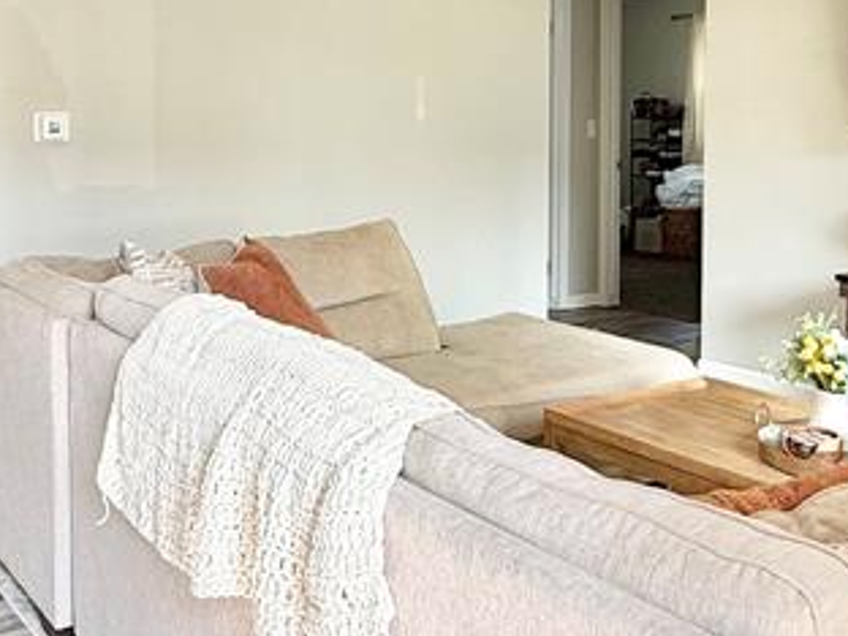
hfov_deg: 41.0
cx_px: 323
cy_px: 163
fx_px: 1127
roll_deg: +0.1
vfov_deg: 31.0
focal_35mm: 46
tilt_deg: -2.3
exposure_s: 1/99
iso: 50
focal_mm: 2.22
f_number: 2.2
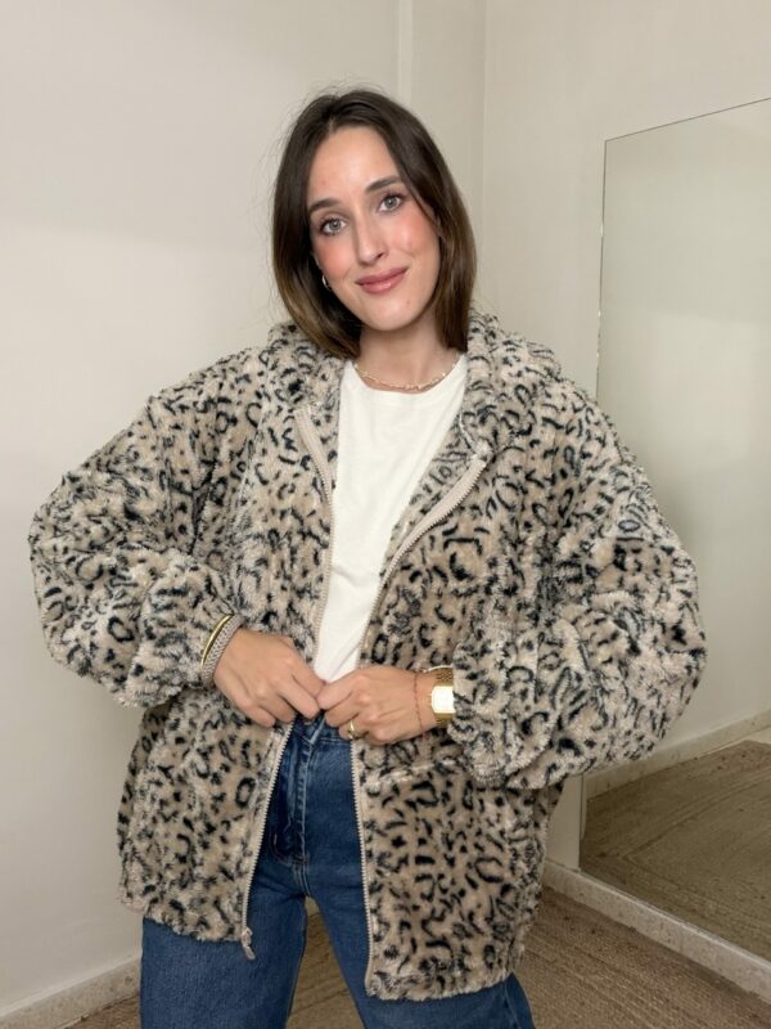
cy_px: 514
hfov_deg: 46.8
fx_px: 891
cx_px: 386
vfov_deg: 60.0
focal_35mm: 30
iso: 125
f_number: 1.9
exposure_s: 1/60
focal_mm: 2.71
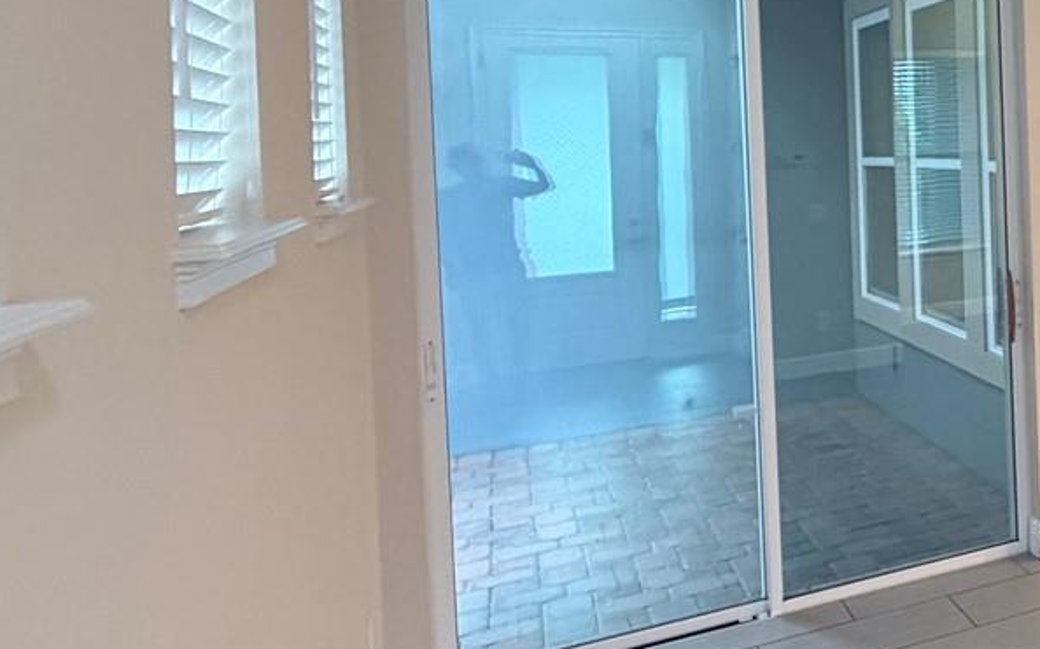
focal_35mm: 40
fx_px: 1134
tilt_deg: -0.8
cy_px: 156
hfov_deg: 34.9
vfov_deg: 31.4
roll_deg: +2.0
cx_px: 1341
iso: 250
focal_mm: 2.22
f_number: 2.2
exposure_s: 1/60
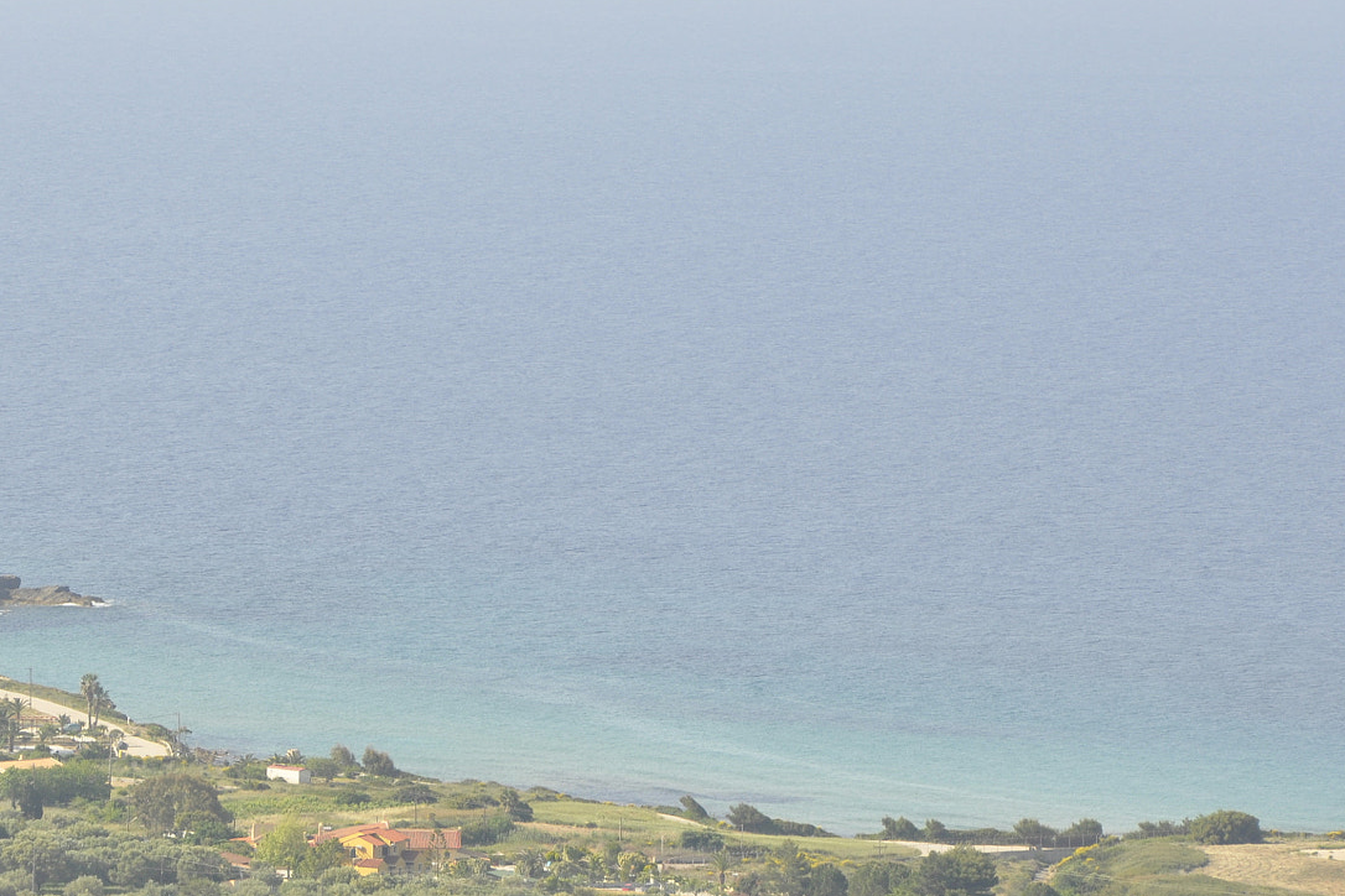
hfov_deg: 7.2
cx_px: 456
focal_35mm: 287
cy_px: 362
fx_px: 10722
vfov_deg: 4.8
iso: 200
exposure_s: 1/320
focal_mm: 130
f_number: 9
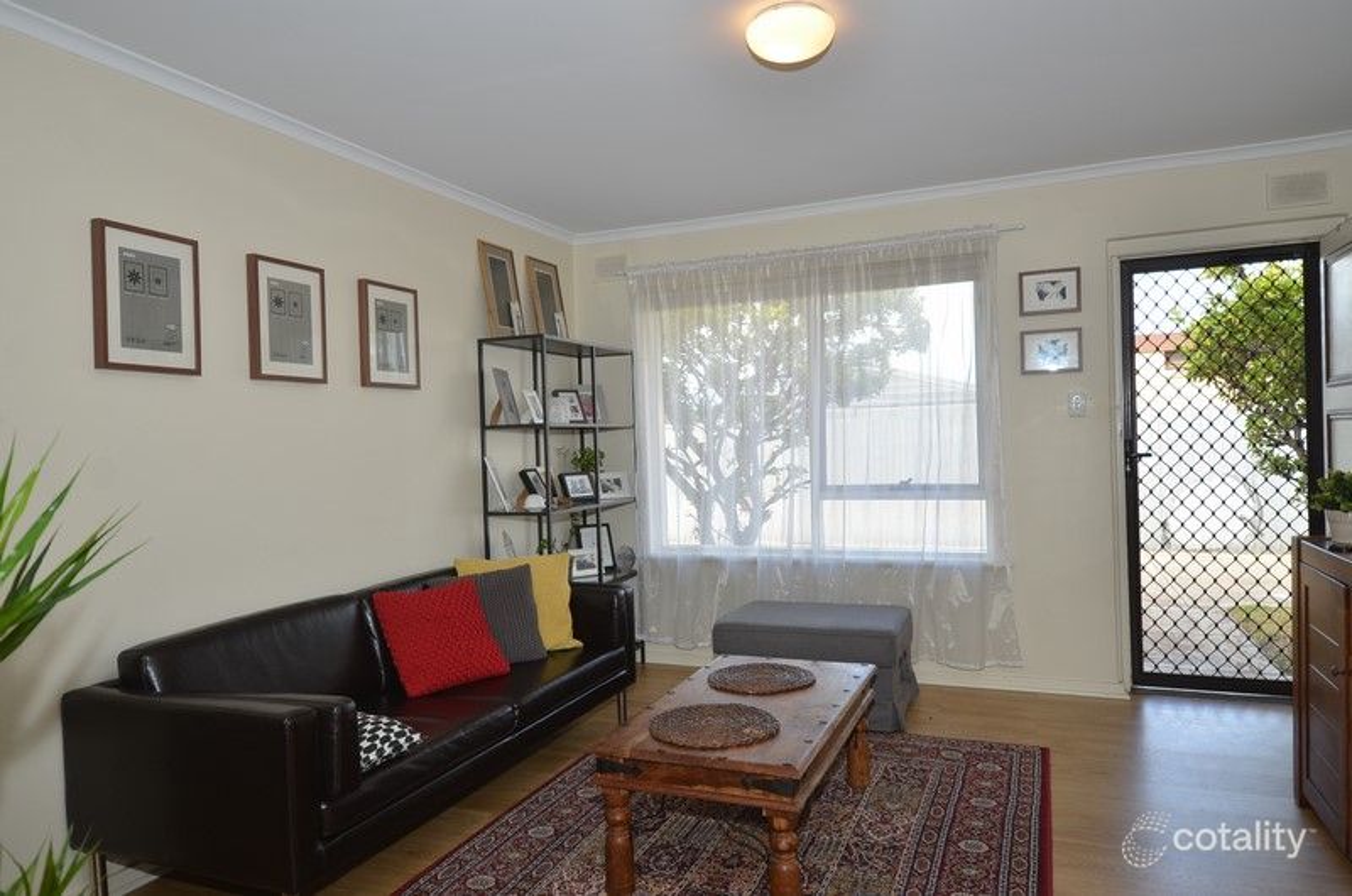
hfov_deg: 73.8
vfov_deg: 52.9
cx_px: 676
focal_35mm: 24
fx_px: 900
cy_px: 448
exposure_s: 1/80
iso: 200
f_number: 4.5
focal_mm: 16
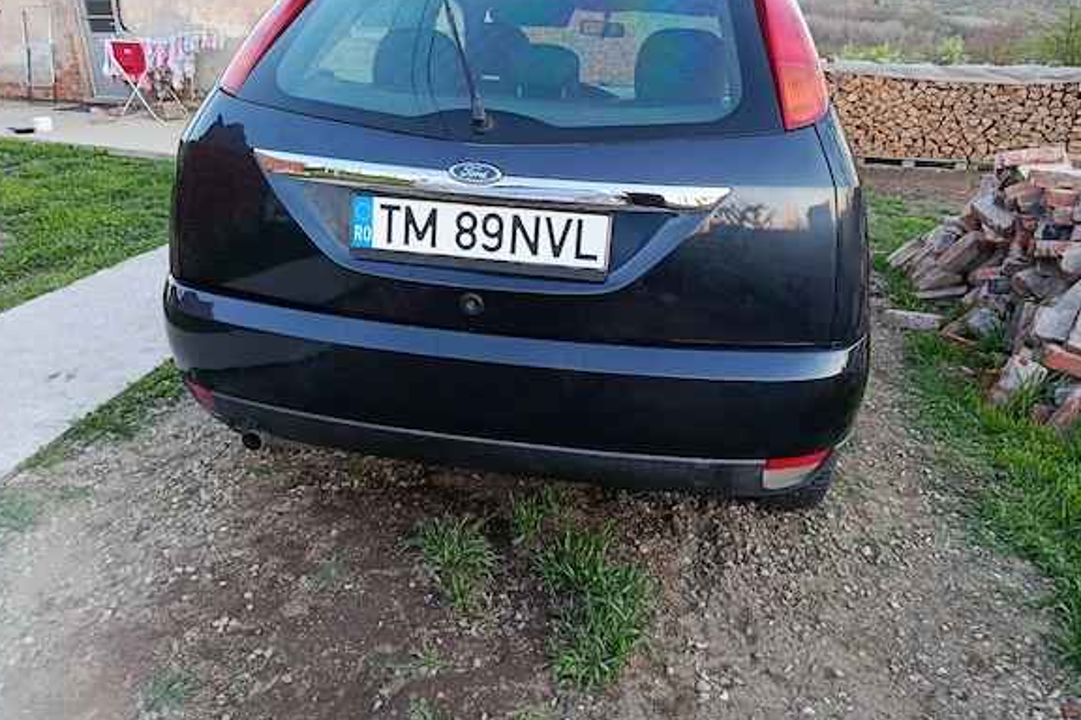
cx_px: 537
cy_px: 309
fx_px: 781
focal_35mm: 26
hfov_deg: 69.4
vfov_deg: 49.4
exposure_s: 1/100
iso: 906
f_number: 1.7
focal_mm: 5.24
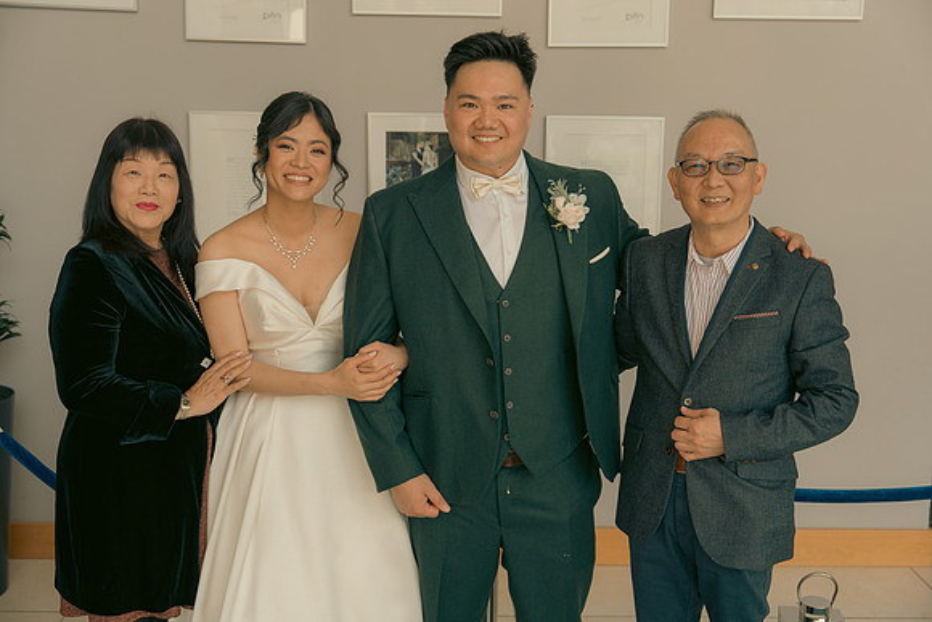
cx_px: 466
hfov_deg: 45.4
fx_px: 1113
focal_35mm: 43
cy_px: 311
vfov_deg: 31.2
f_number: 3.5
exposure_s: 1/160
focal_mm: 43
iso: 160
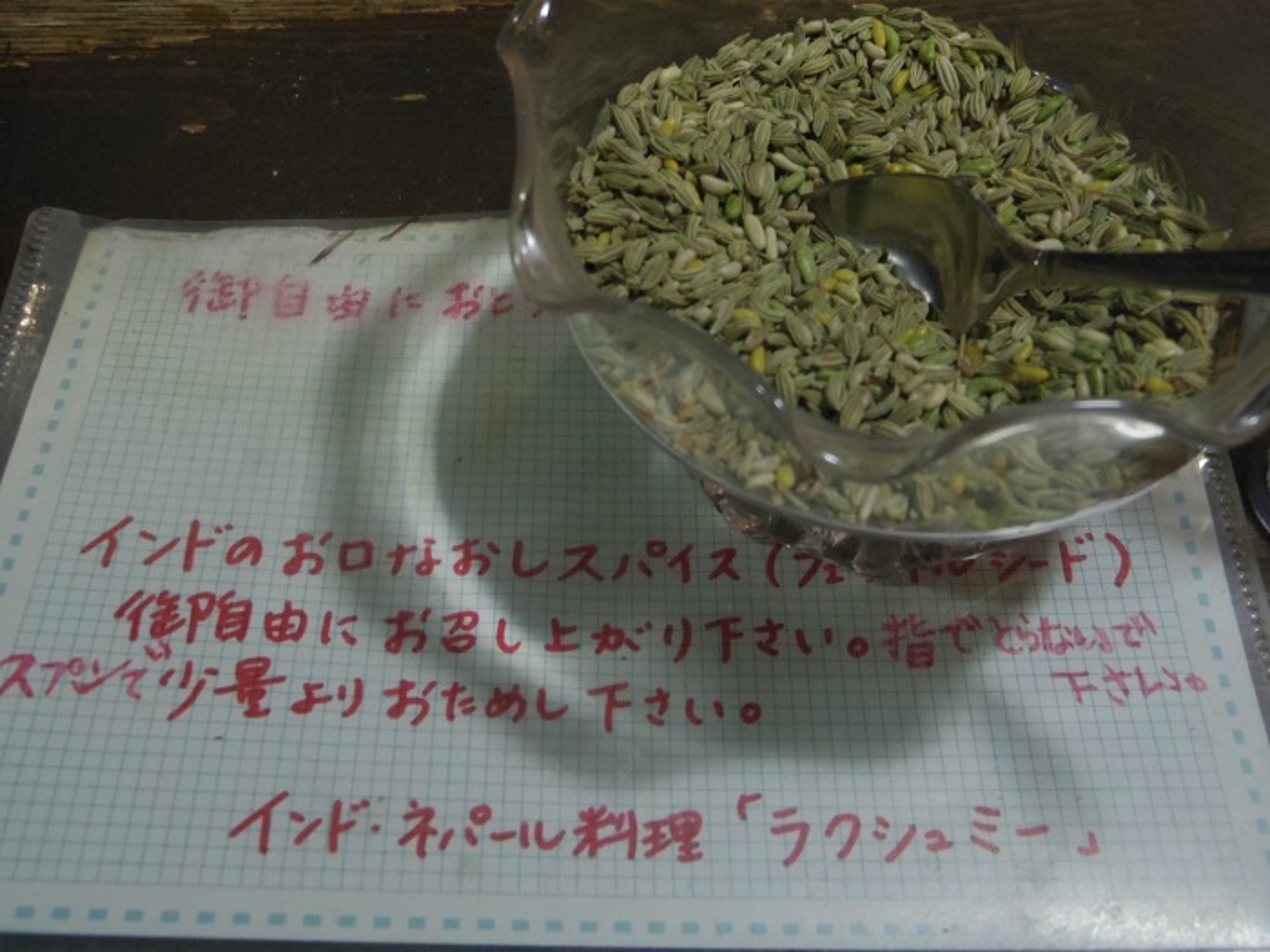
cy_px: 476
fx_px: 1431
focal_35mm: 39
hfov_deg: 47.9
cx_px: 635
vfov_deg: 36.8
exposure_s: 1/60
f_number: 3.2
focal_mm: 7
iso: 1000
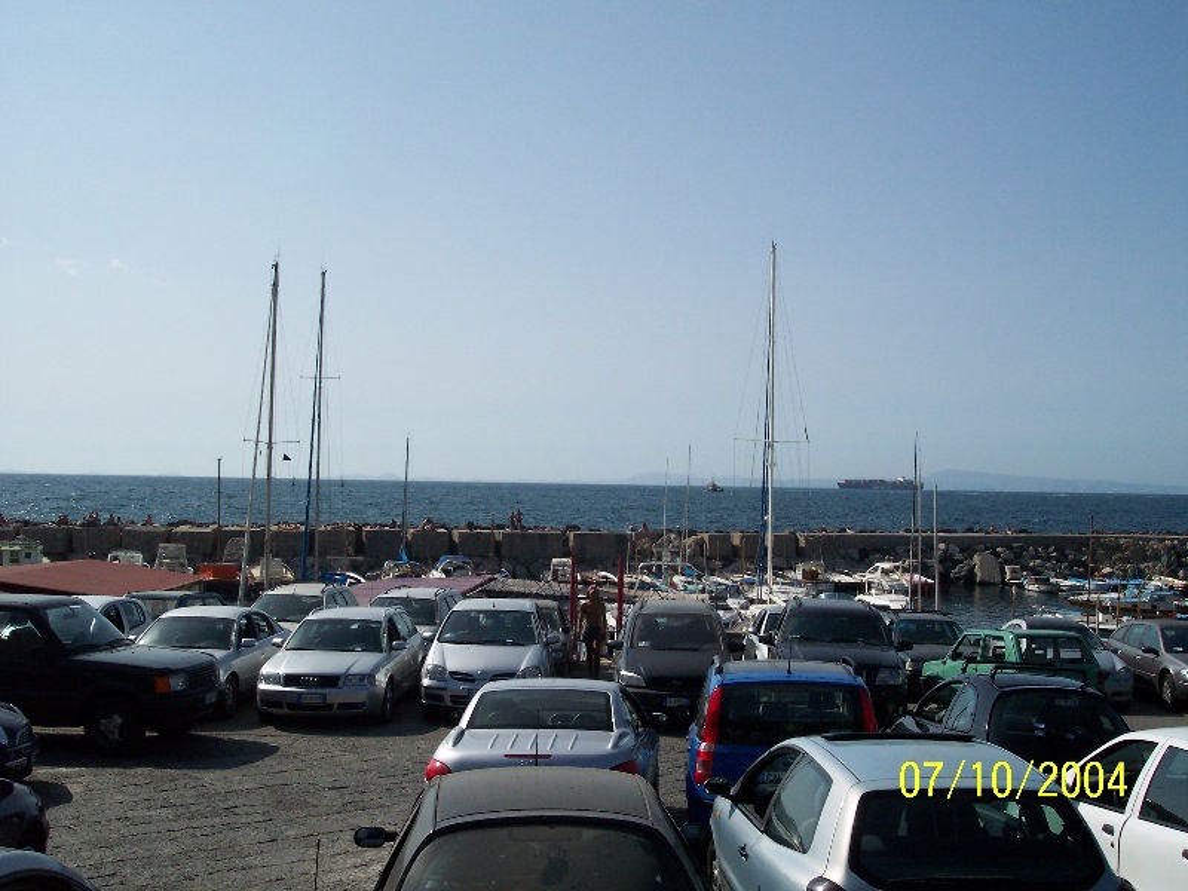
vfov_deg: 37.7
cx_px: 594
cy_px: 446
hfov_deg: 49.0
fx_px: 1304
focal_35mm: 38
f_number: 4.8
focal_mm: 8
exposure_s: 1/1000
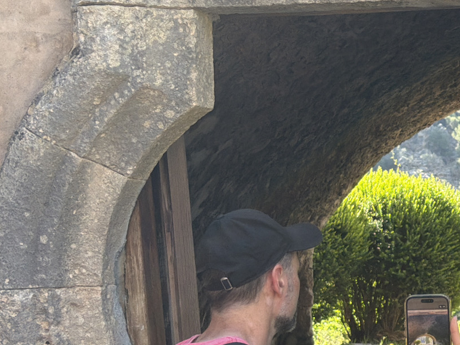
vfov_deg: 12.5
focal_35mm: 118
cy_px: 198
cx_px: 565
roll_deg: +1.5
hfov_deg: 16.0
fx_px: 1568
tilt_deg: +0.9
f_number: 1.78
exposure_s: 1/557
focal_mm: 6.76
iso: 64
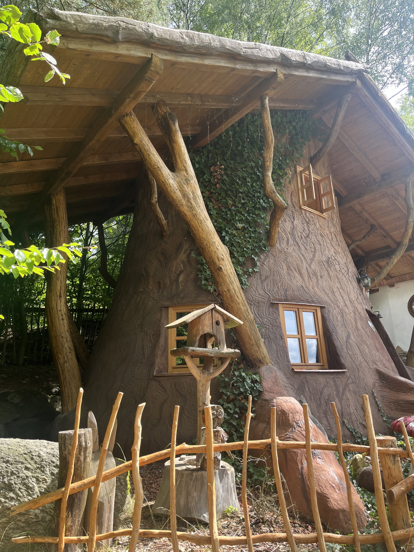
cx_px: 207
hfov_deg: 53.1
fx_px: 415
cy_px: 276
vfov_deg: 67.3
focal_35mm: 26
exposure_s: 1/290
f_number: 1.6
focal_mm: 5.1
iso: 40
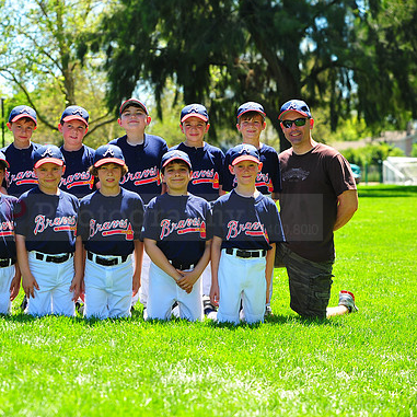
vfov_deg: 14.7
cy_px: 208
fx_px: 1622
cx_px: 111
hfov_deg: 14.6
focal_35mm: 119
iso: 200
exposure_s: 1/400
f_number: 5
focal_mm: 92
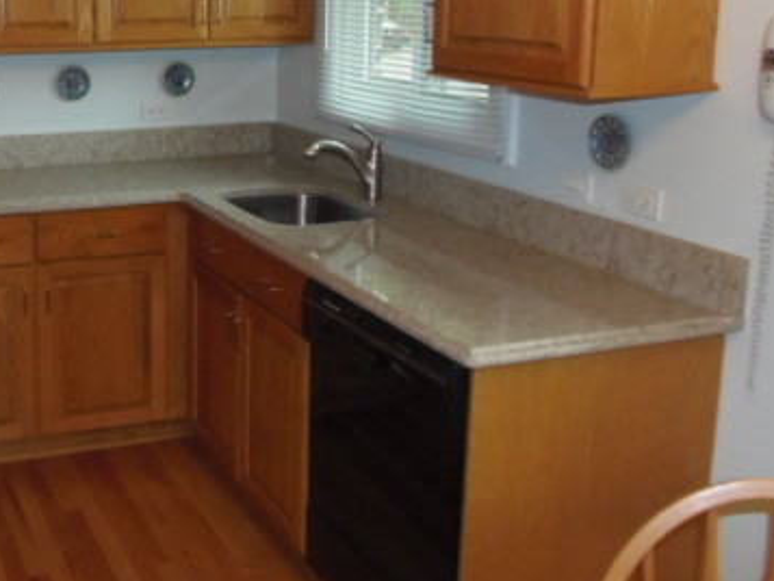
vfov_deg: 33.6
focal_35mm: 43
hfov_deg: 41.5
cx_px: 128
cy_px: 256
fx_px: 962
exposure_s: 1/30
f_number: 2.9
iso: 200
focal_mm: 4.3
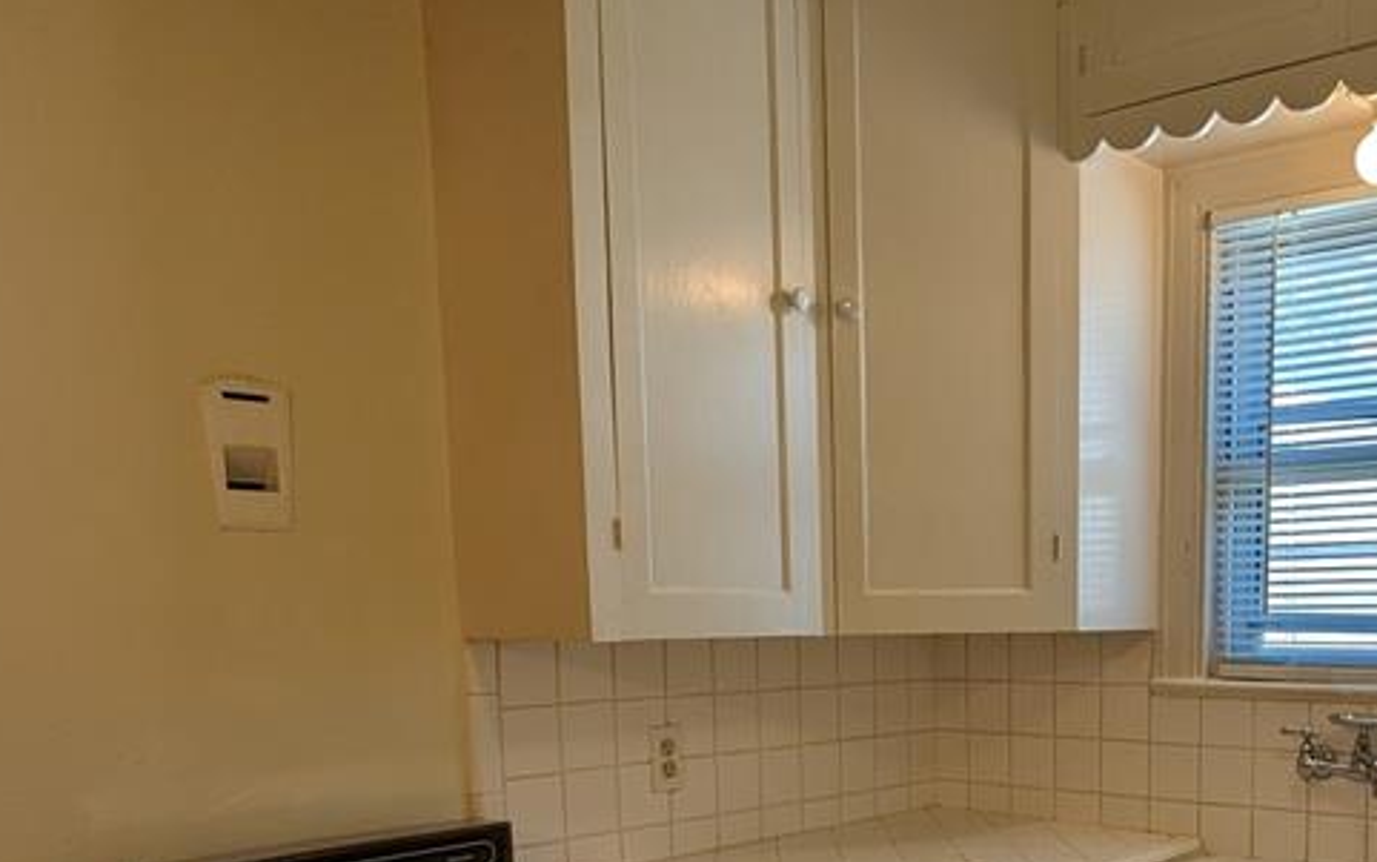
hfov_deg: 52.0
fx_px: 1351
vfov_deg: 33.1
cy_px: 810
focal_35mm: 36
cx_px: 1005
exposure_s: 1/120
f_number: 2.2
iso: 59
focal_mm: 2.35
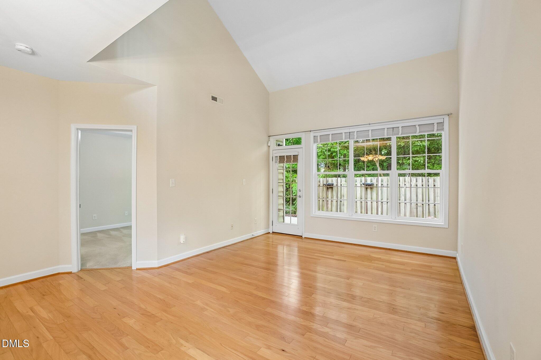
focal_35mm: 15
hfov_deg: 100.4
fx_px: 225
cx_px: 270
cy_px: 180
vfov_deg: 77.3
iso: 400
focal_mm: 10
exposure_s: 1/4
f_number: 8
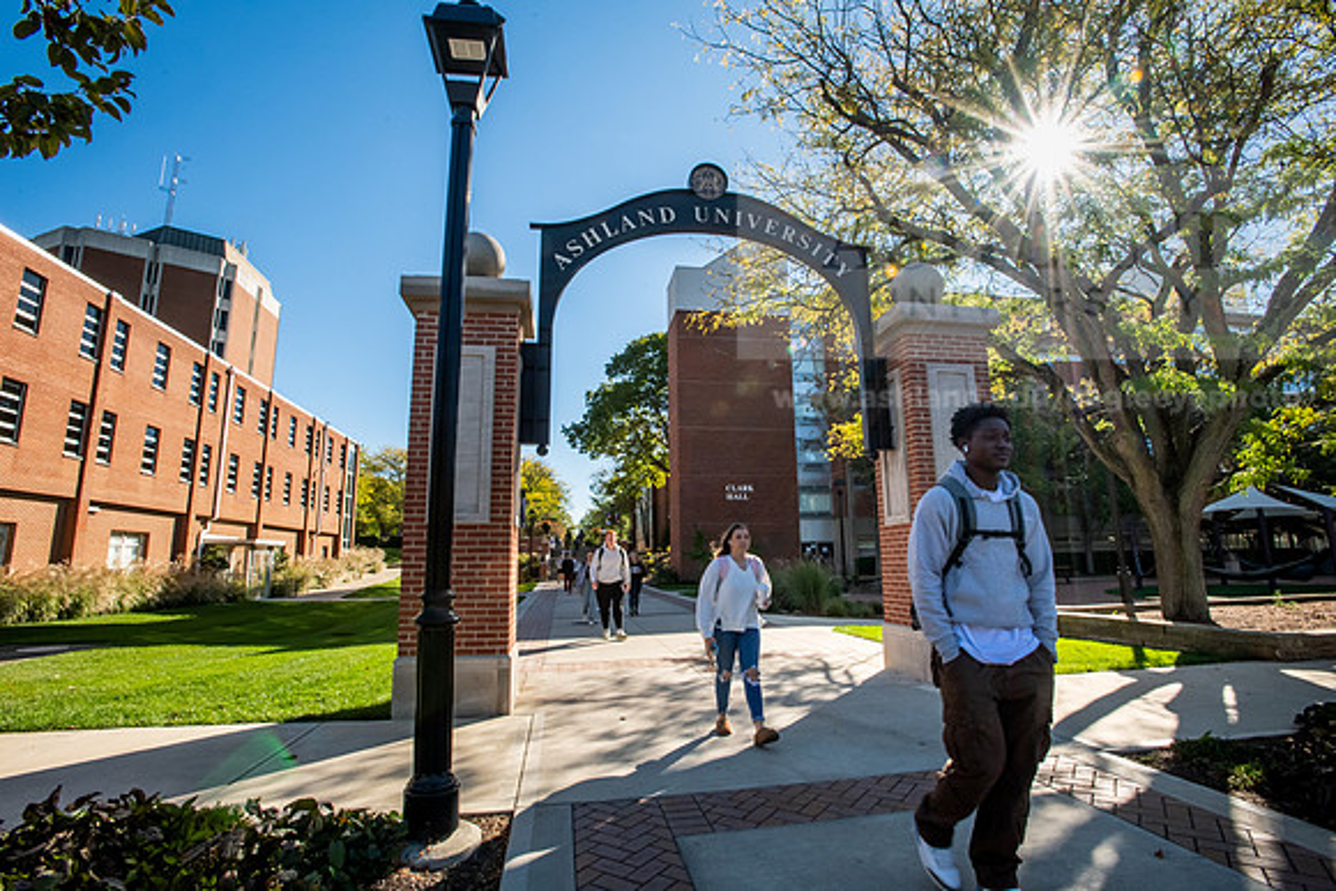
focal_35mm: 17
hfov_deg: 93.3
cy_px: 446
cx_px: 668
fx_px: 631
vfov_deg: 70.5
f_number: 22
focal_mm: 17
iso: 1000
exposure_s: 1/160
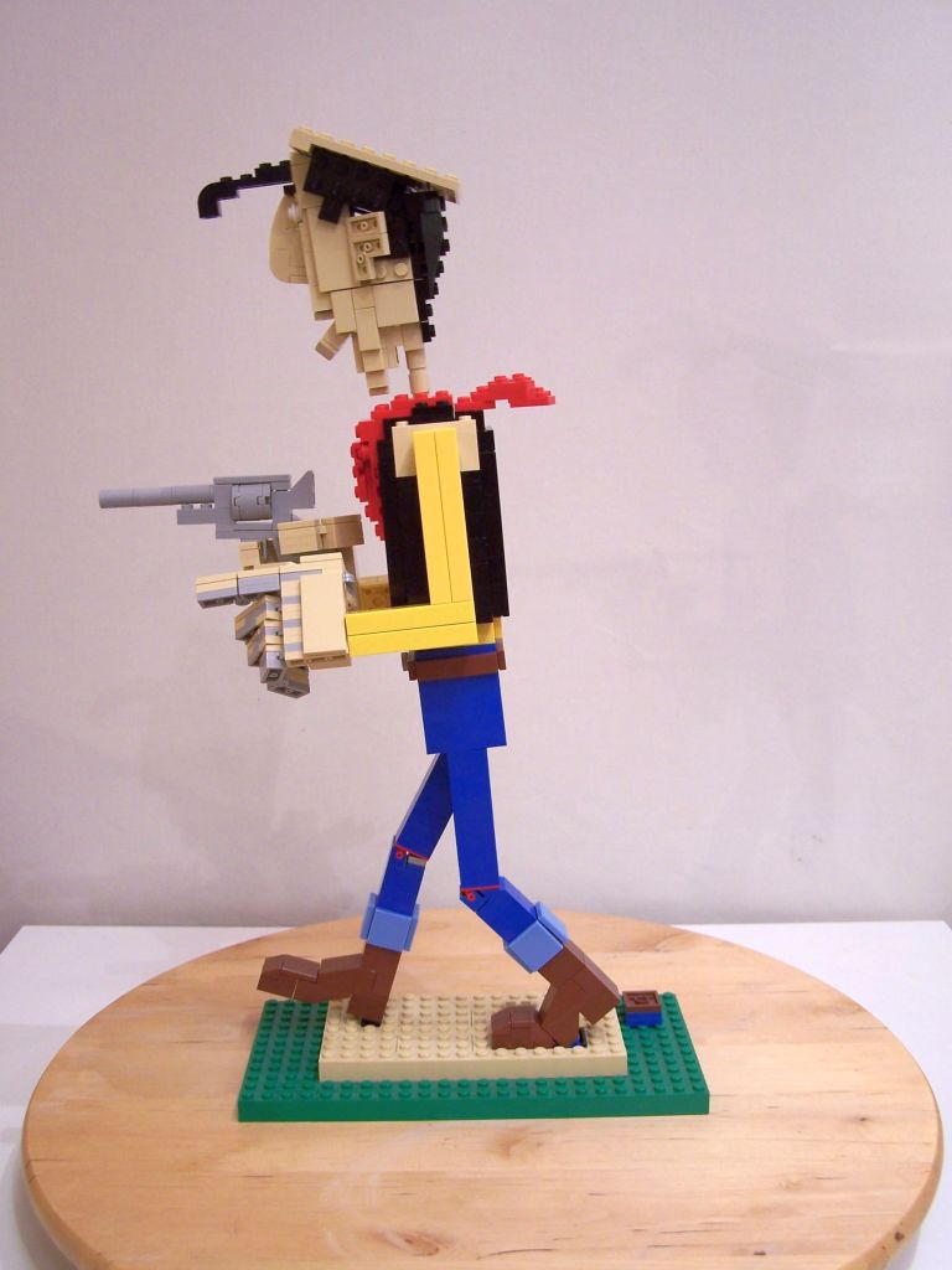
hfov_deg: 37.7
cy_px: 635
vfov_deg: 49.0
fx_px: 1393
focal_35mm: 38
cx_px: 476
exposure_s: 1/3
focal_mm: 6.3
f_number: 2.8
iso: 80
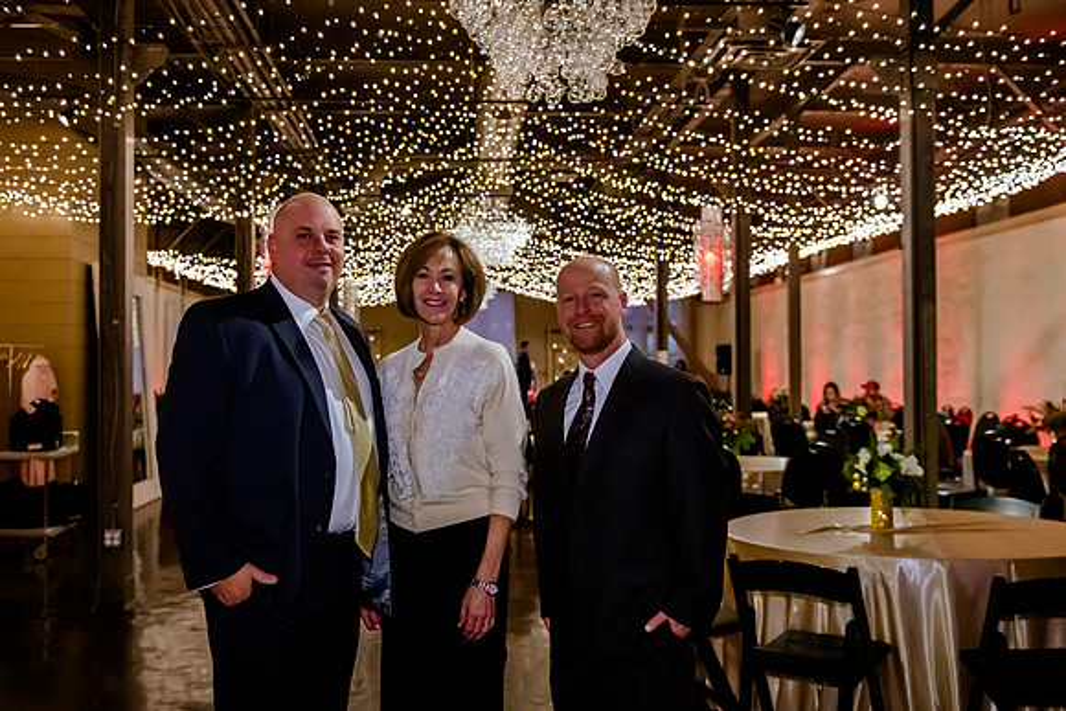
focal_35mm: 38
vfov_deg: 34.8
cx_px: 505
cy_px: 356
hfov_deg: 50.2
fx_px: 1136
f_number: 2.8
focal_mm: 29
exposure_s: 1/160
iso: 3200
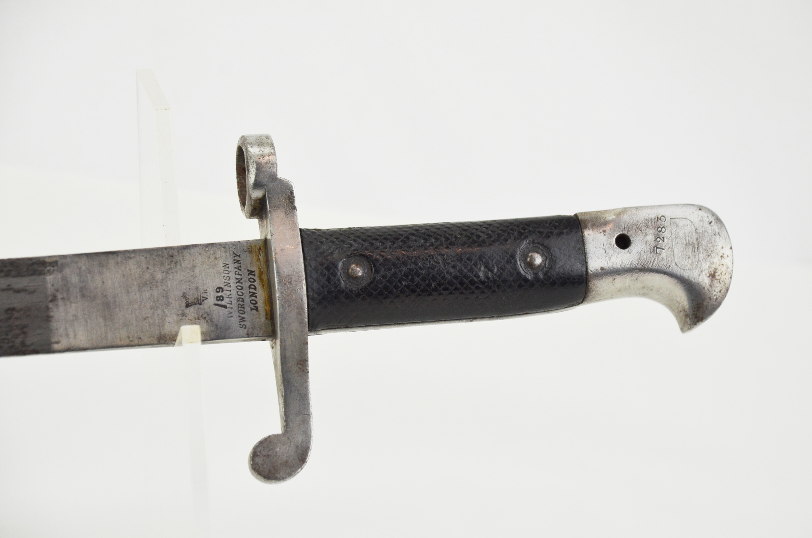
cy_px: 269
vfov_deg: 9.6
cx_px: 406
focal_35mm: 142
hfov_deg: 14.4
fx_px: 3208
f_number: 5.6
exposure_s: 1/250
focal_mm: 95
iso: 720
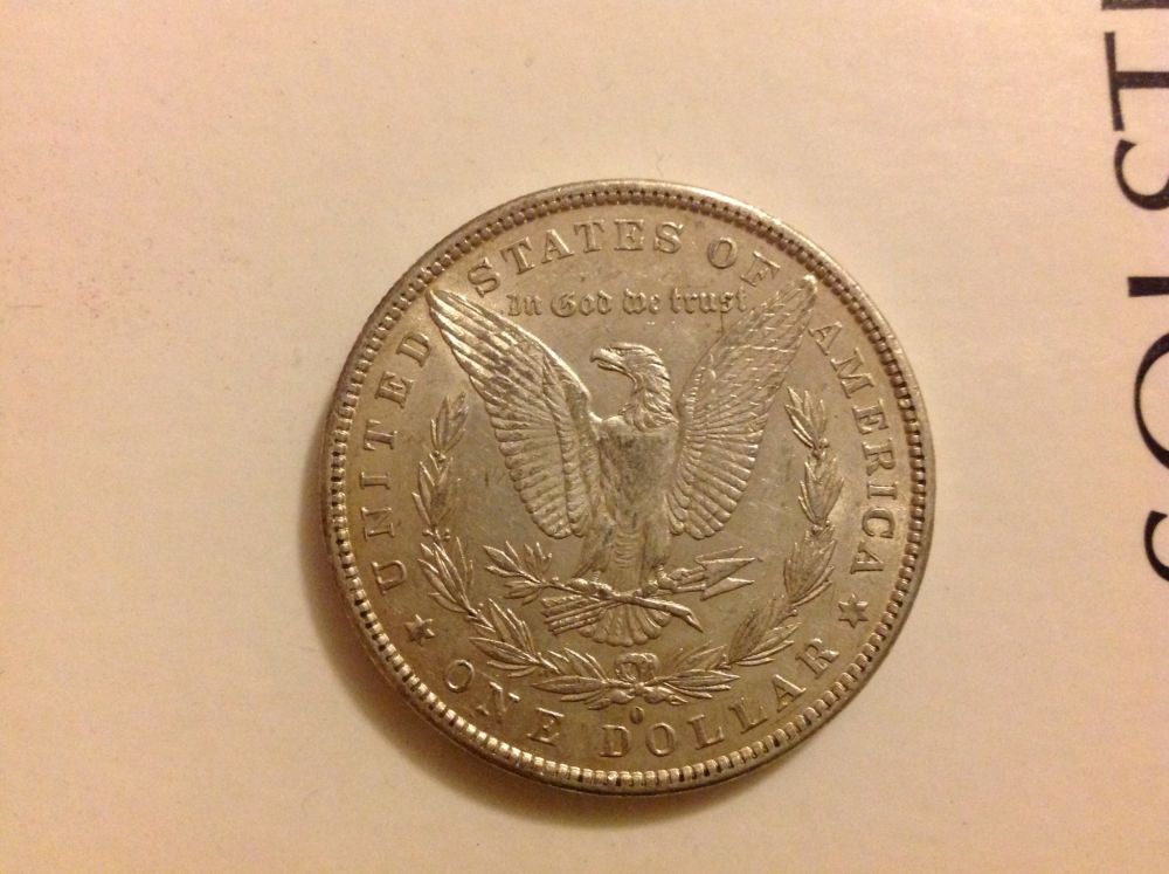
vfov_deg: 40.6
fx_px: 1180
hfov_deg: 52.7
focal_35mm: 35
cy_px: 437
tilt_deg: -86.2
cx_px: 584
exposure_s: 1/15
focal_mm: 4.28
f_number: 2.4
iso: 500
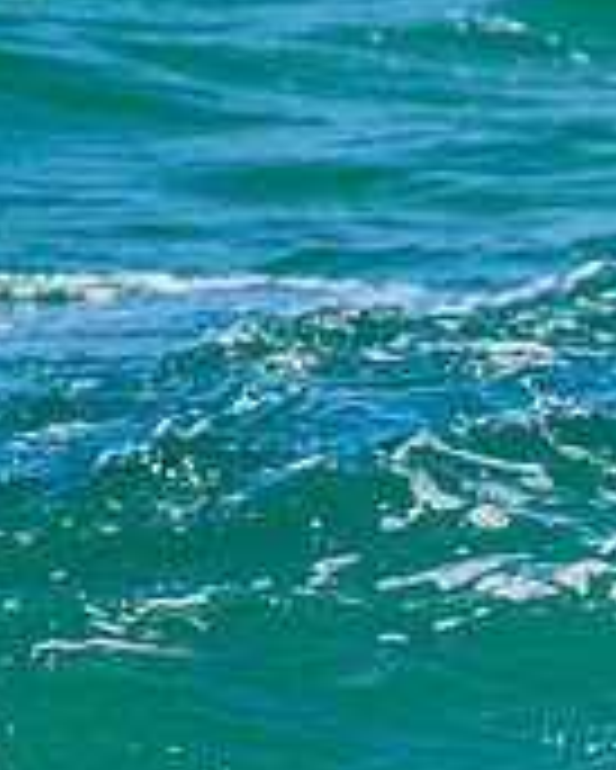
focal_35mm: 2320
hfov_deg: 0.7
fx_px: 52823
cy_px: 278
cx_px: -742
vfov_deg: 0.8
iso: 1400
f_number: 10
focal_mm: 530
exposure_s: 1/2000
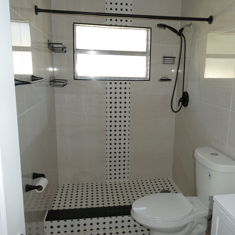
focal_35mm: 29
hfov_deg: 55.5
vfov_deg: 55.6
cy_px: 118
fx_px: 223
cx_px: 129
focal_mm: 4.3
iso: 80
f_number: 3.3
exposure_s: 1/60
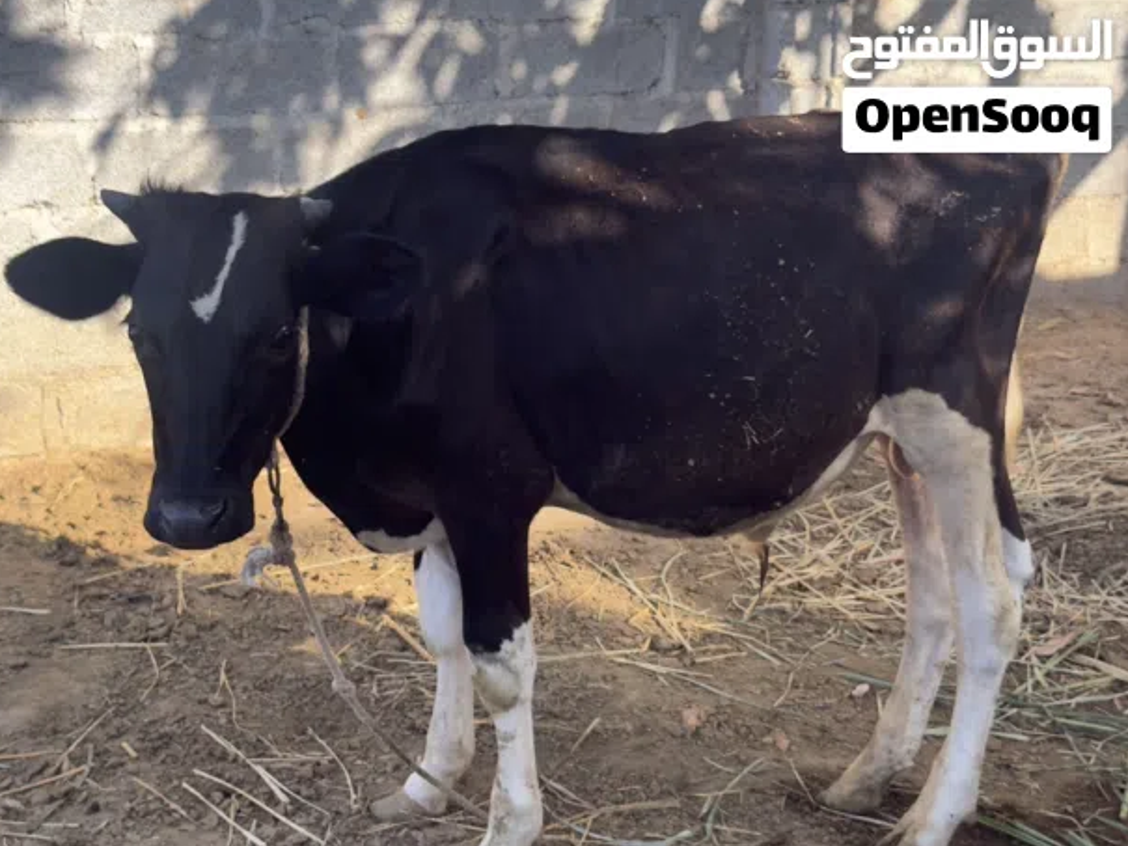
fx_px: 1206
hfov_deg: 50.1
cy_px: 421
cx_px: 561
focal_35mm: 37
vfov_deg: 38.7
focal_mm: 6.76
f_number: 1.78
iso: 80
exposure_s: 1/702
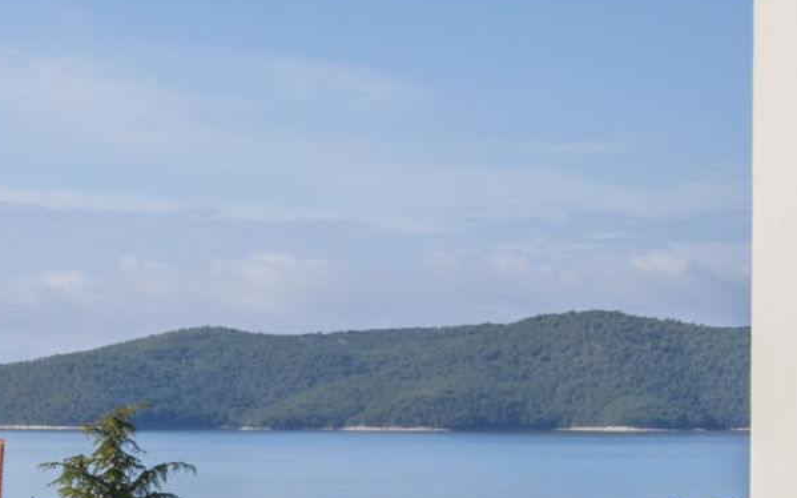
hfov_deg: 14.4
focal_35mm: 143
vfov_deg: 9.1
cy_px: 501
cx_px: 40
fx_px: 3105
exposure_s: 1/250
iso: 100
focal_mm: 20
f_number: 7.1
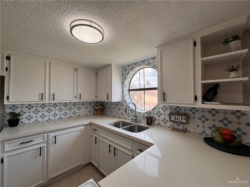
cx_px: 125
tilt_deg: +0.9
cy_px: 94
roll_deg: +0.4
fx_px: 101
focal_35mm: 14
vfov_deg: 85.7
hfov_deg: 102.1
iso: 40
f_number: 2.2
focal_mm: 2.22
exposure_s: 1/244
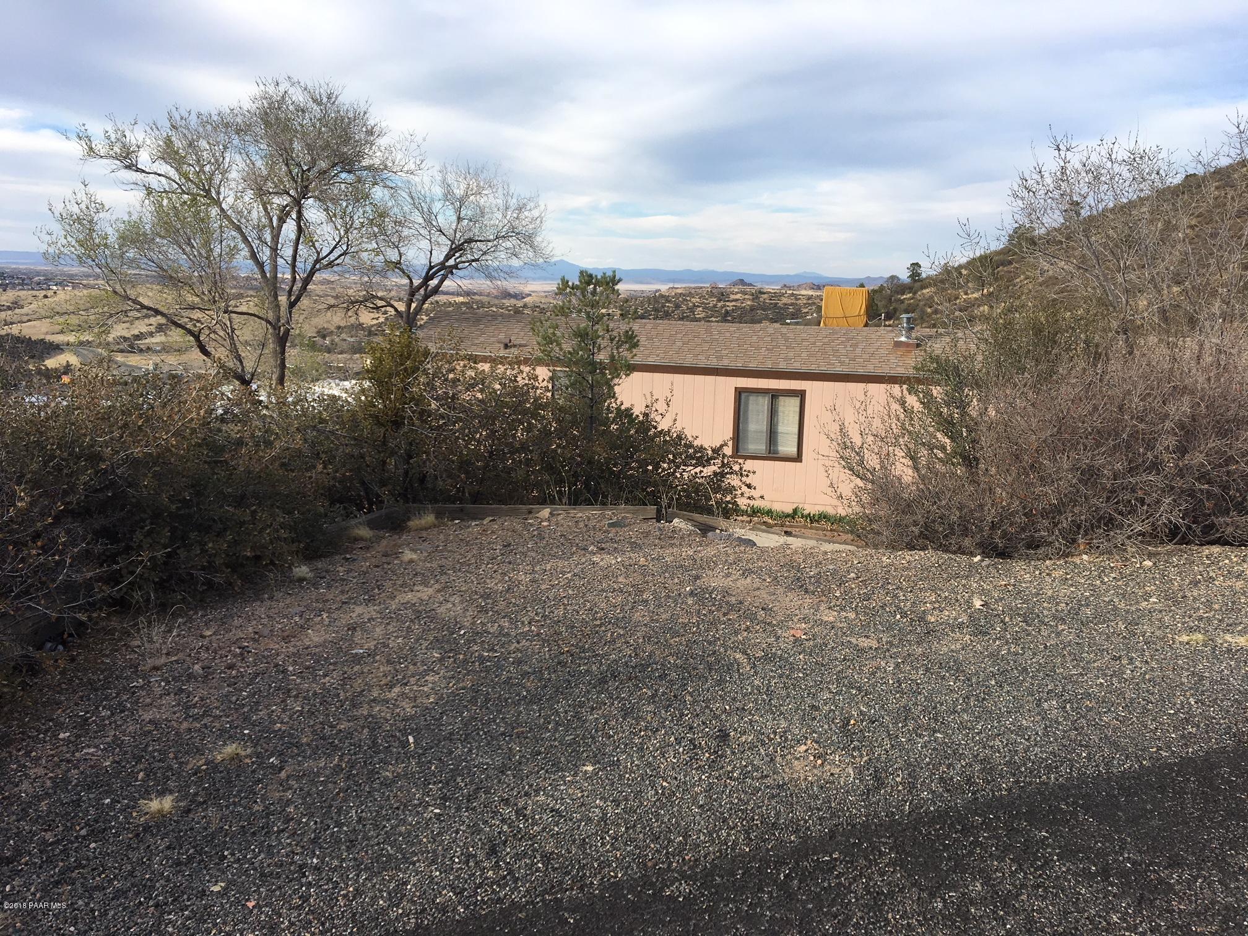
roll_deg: -0.1
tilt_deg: -9.7
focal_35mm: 29
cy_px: 468
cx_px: 624
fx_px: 1046
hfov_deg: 61.7
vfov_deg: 48.2
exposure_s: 1/874
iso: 25
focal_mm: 4.15
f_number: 2.2
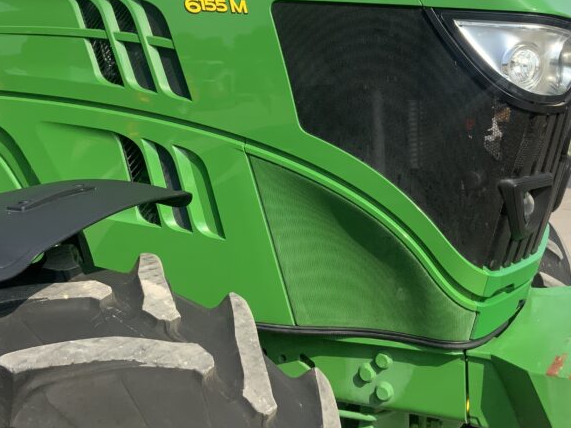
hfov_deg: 36.8
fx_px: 858
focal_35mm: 52
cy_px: 92
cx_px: 315
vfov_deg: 27.5
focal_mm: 3
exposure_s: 1/1412
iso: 16
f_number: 1.8
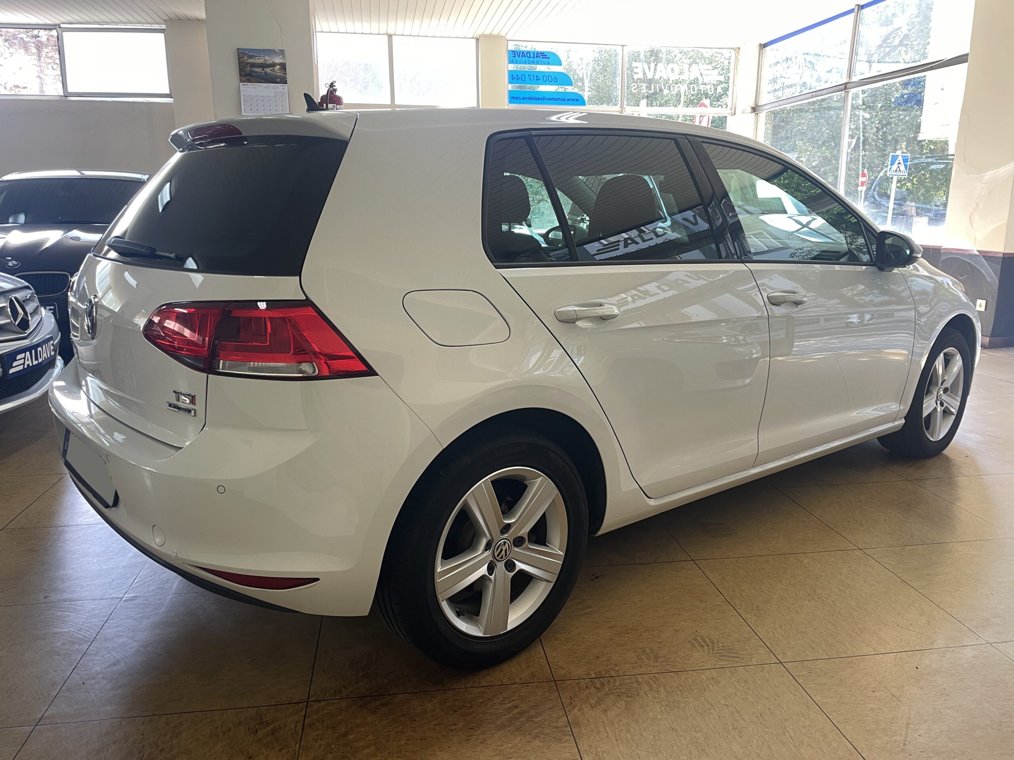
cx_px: 507
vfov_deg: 53.1
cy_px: 380
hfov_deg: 67.3
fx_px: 762
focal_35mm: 26
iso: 64
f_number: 1.6
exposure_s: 1/50
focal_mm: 4.2
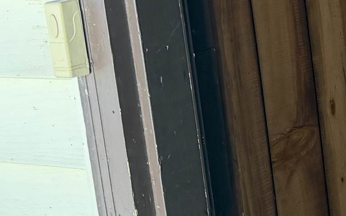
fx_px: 981
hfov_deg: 17.4
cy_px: 20
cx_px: 563
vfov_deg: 12.5
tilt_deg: -8.8
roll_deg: +4.9
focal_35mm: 104
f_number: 1.78
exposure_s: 1/121
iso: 160
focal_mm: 6.76
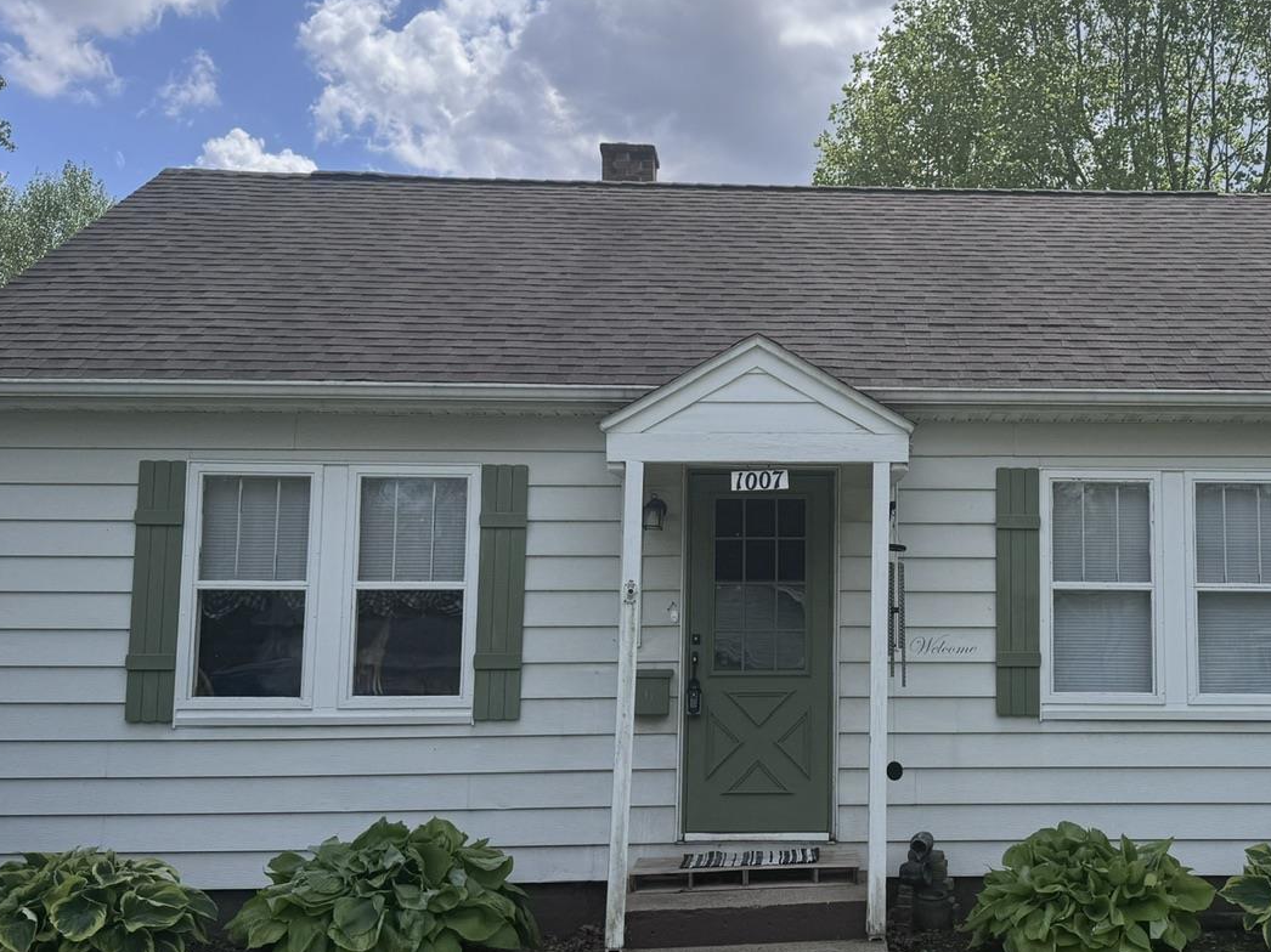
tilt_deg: +6.5
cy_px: 482
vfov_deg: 30.9
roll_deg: +0.5
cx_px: 914
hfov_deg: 39.6
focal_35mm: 47
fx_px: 1725
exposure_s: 1/5814
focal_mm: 6.76
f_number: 1.78
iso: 80
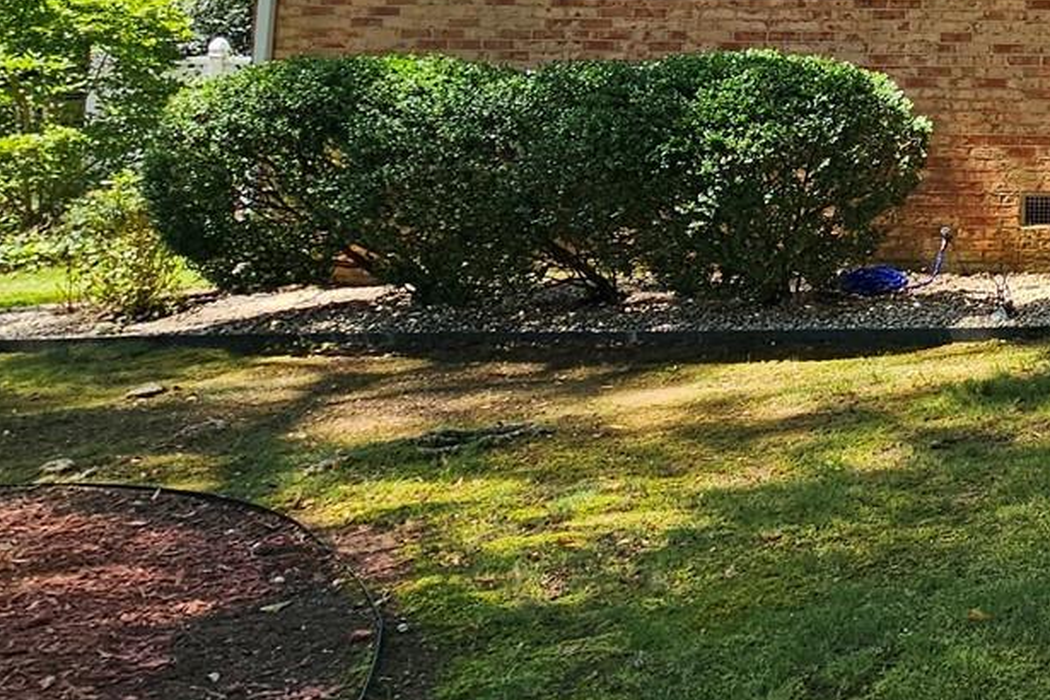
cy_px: -104
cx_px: 1487
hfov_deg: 30.2
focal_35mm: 45
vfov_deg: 27.0
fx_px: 1312
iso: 50
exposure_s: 1/475
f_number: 2.2
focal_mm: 2.2
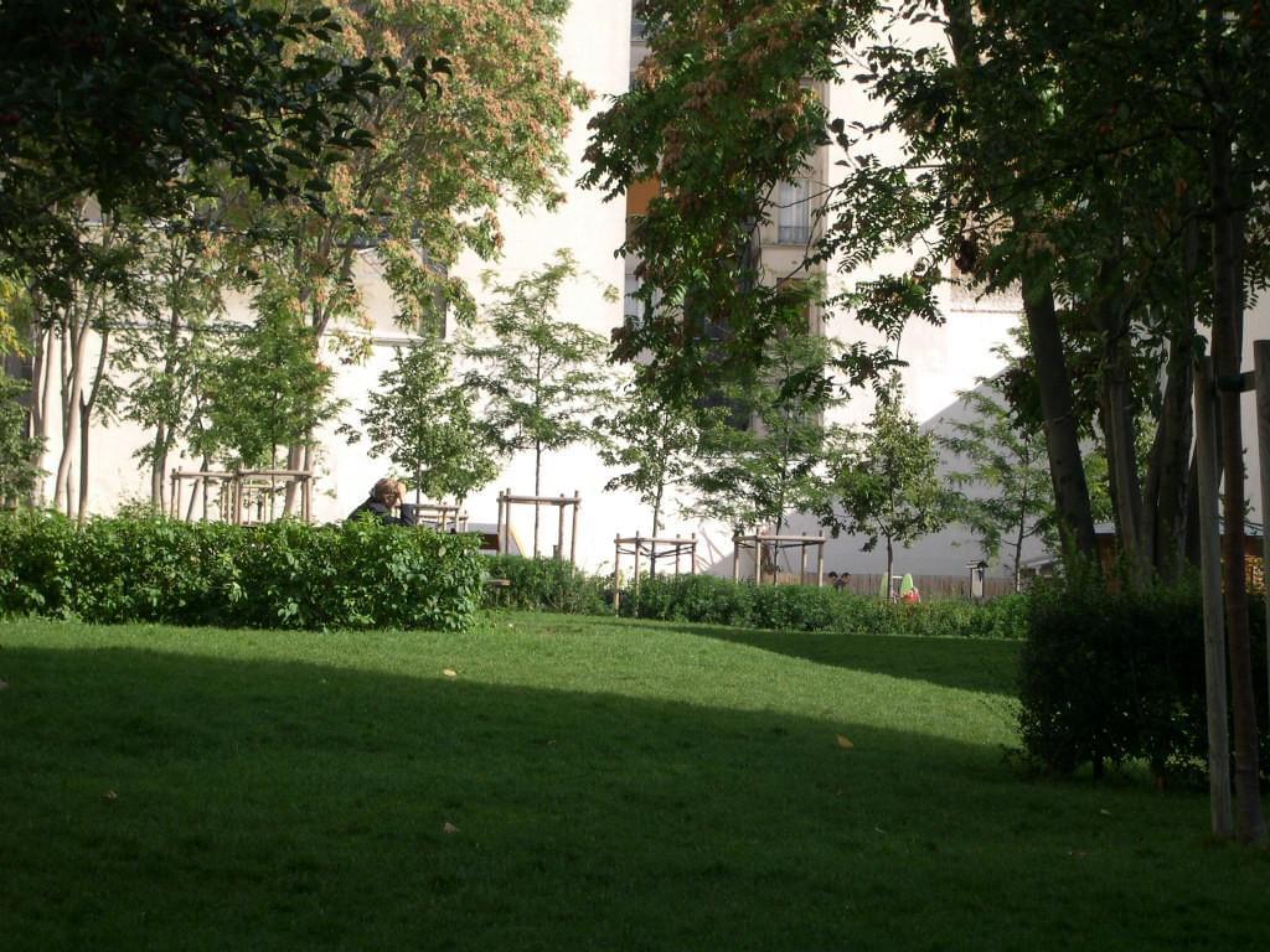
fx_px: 4182
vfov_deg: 13.0
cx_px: 635
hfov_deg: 17.3
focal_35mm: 114
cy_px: 476
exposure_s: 1/219
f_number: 4.9
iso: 100
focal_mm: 24
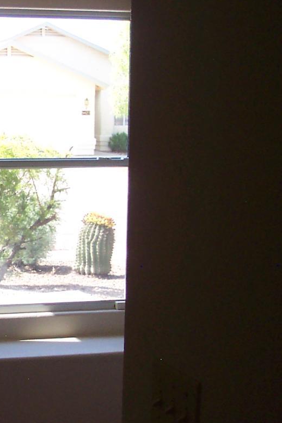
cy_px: 250
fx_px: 1058
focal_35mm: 90
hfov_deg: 14.7
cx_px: -51
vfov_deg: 22.6
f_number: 2.8
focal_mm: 7.5
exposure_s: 1/250
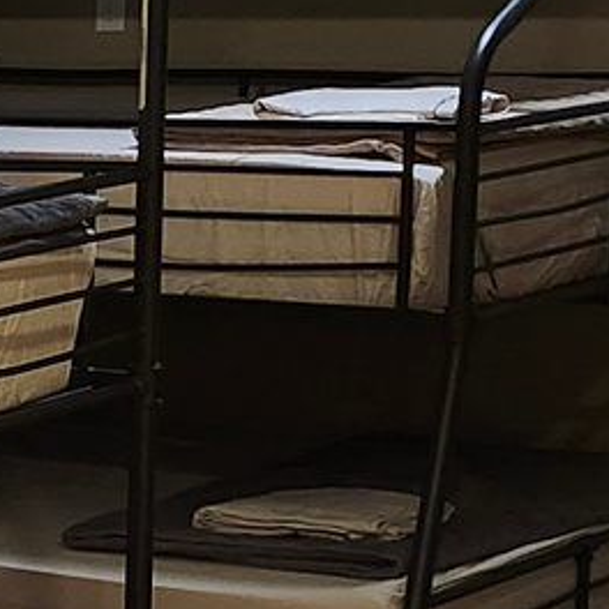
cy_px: 415
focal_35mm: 158
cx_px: -1271
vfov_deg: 11.0
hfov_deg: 8.9
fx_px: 3145
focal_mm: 5.54
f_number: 1.8
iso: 640
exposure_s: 1/40
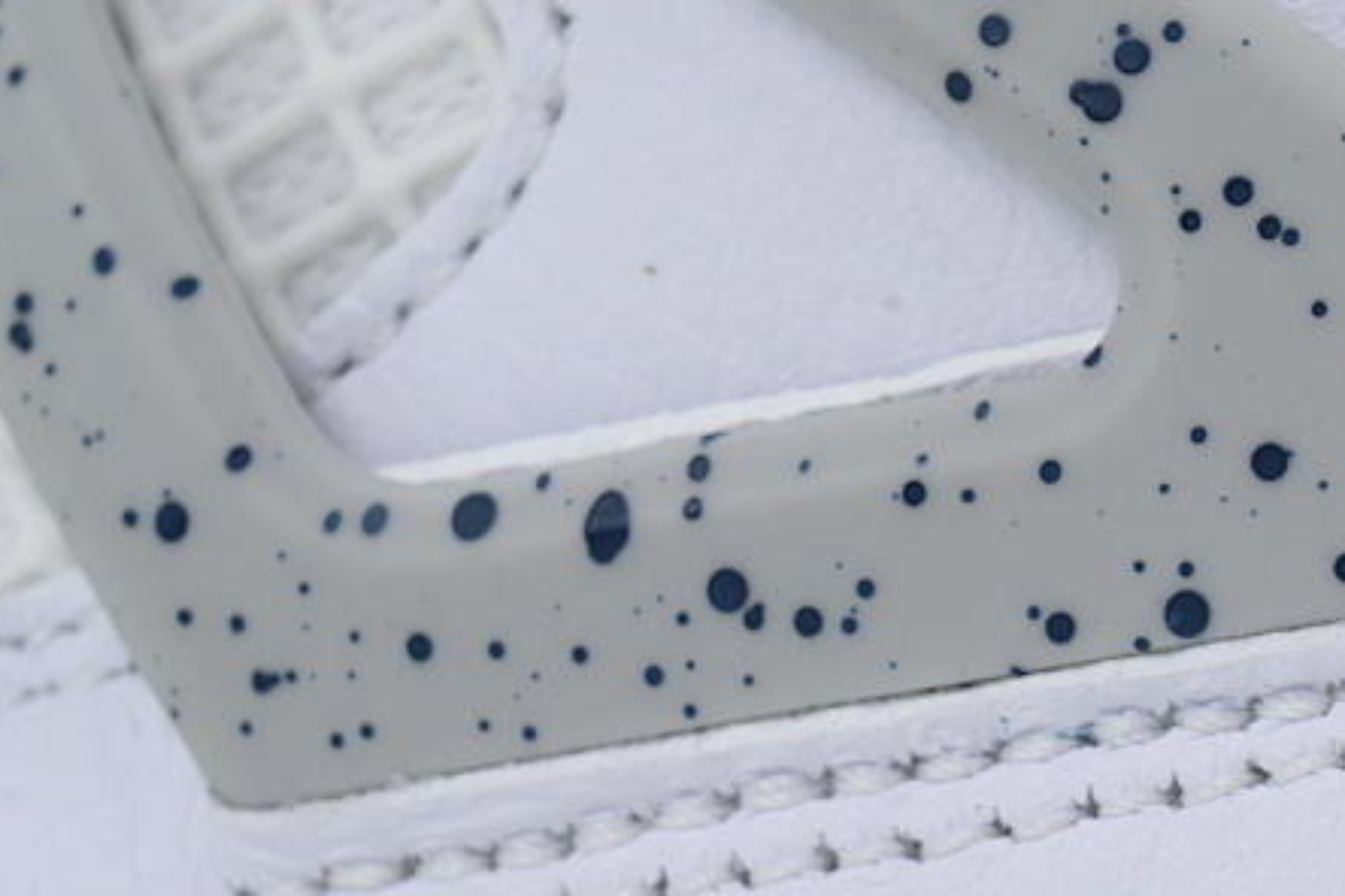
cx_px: 1372
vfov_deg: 5.7
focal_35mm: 241
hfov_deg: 8.5
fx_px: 9003
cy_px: 775
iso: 400
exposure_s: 1/100
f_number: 13
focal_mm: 99
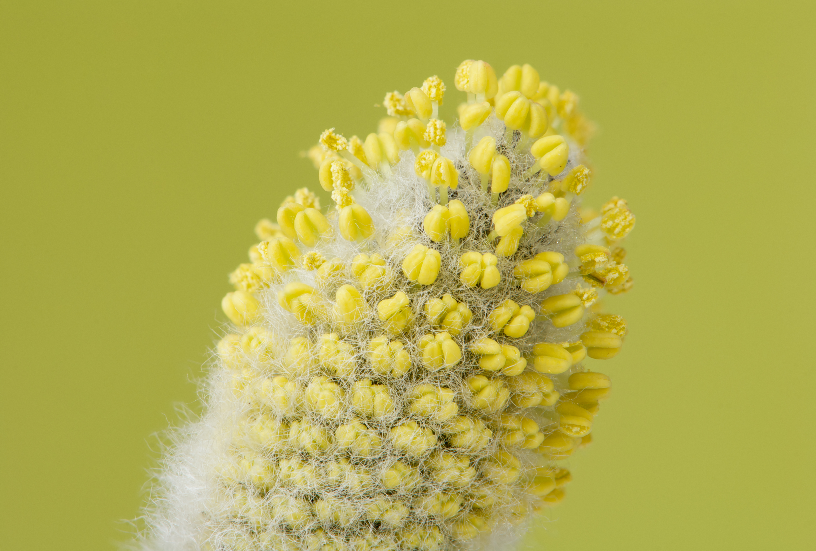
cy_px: 276
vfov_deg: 8.8
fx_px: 3583
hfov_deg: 13.0
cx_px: 408
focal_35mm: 158
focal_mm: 105
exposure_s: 1/200
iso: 100
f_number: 16
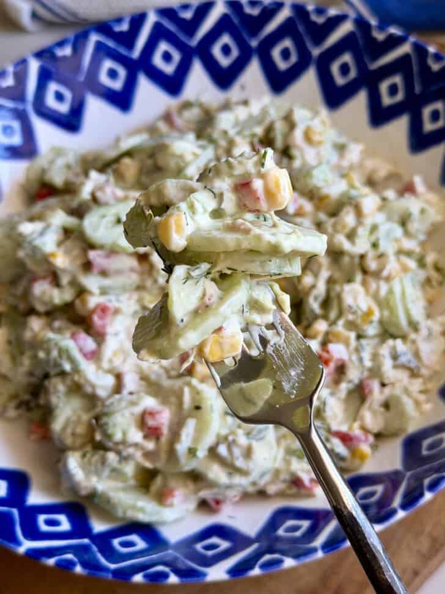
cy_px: 297
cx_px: 222
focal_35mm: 48
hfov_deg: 30.3
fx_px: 823
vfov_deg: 39.7
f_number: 1.8
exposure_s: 1/121
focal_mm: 6.8
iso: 80
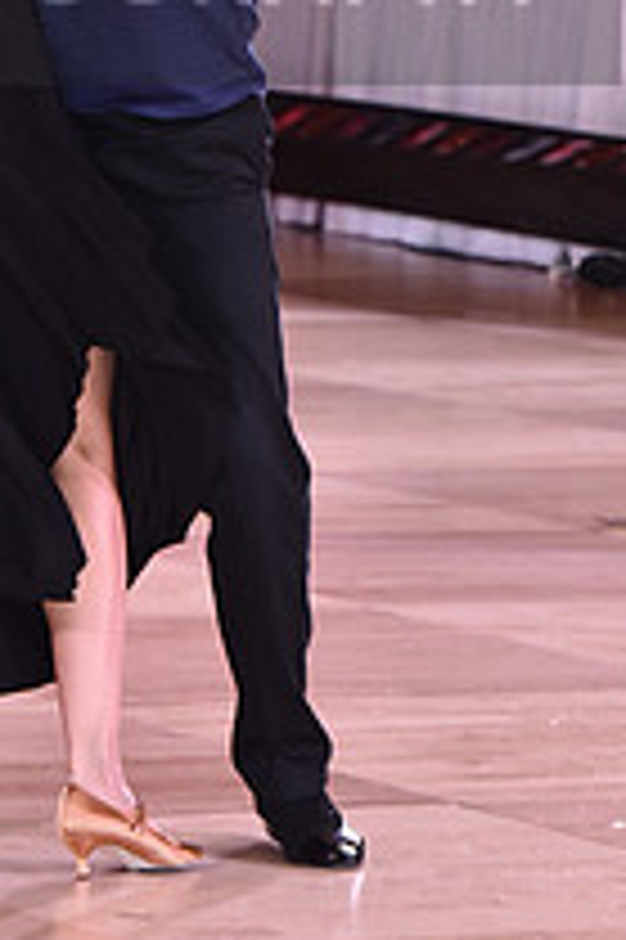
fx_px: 9797
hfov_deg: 3.7
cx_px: 2
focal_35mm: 375
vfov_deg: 5.5
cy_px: -63
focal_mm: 135
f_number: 5.6
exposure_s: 1/250
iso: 2000
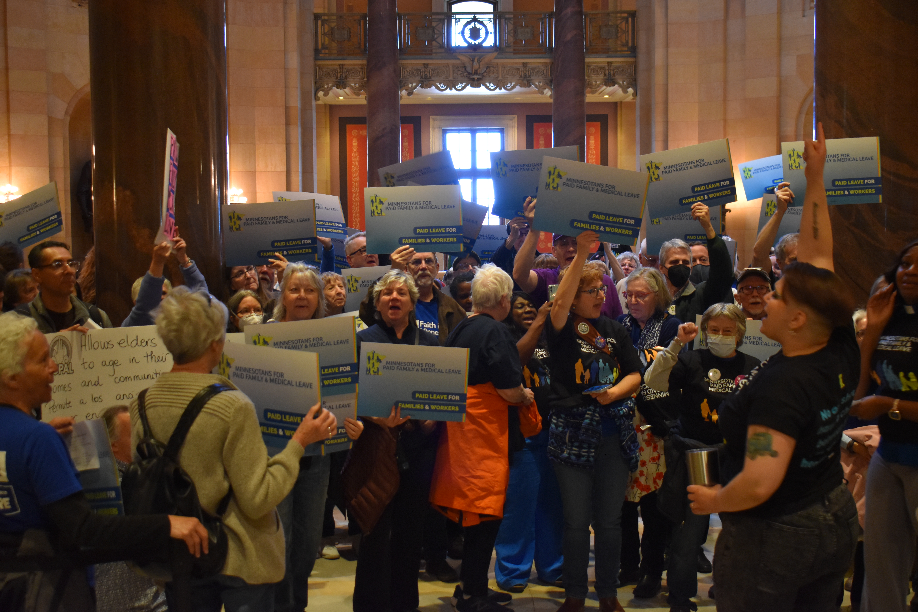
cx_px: 459
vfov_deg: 26.5
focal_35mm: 51
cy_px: 306
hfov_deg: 38.9
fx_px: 1300
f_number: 4.5
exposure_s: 1/60
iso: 1250
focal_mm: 34
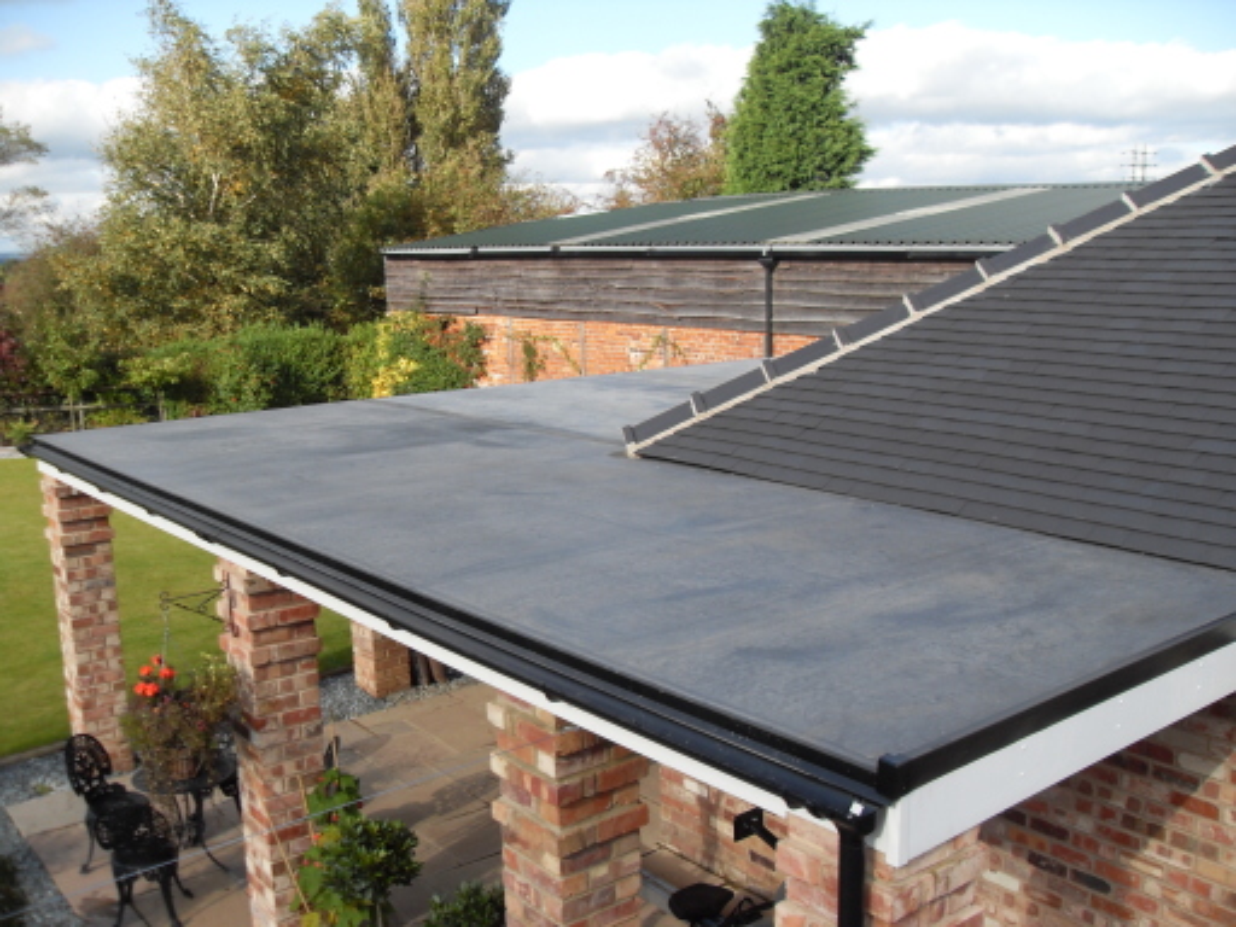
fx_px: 1250
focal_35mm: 35
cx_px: 618
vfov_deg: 40.7
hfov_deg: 52.6
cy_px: 464
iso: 80
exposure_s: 1/90
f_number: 7
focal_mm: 6.3
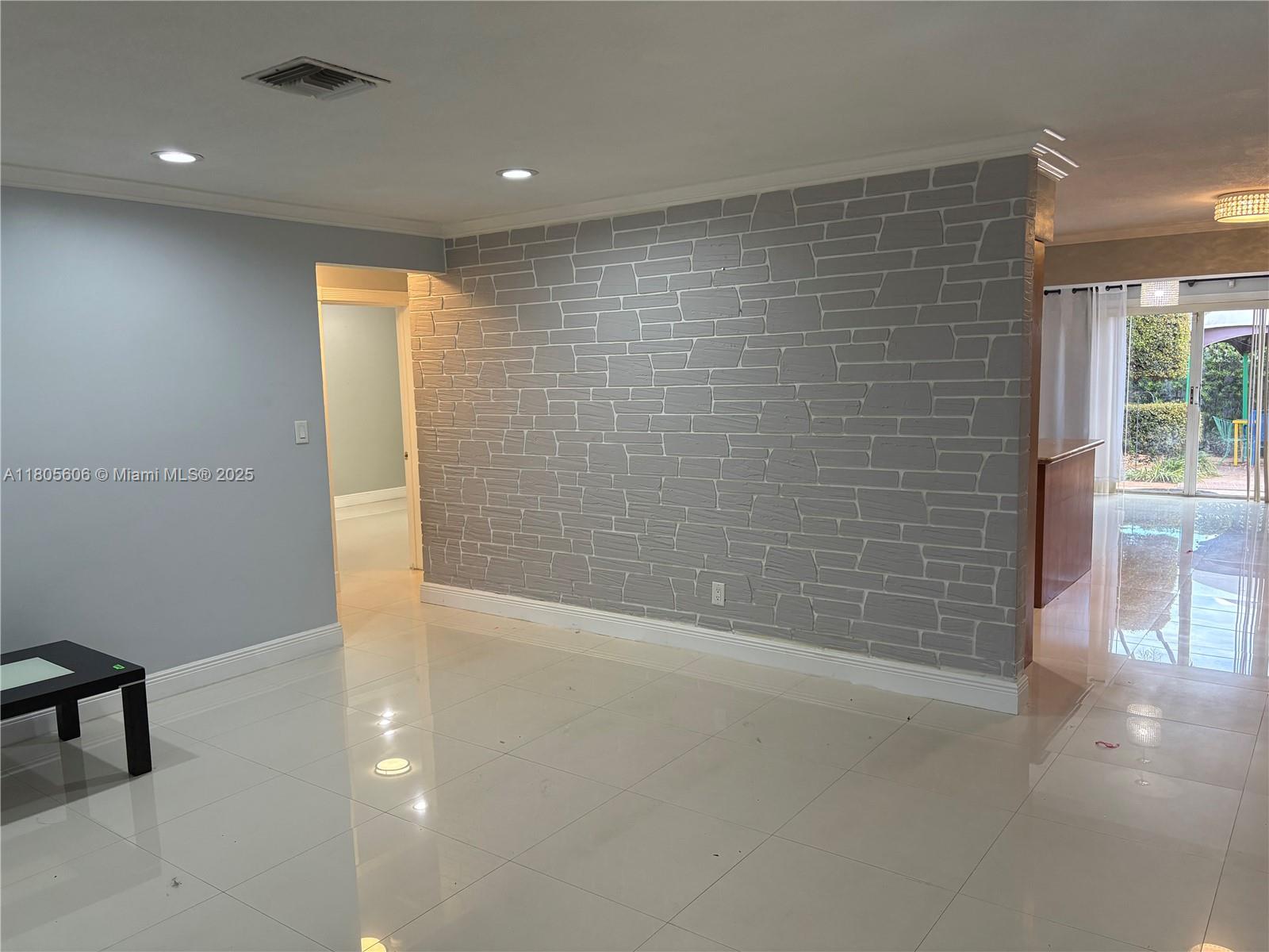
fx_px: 953
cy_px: 476
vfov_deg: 53.1
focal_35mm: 26
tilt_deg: -6.6
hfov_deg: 67.3
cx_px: 634
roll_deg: +2.0
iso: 125
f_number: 1.6
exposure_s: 1/142
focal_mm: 5.96
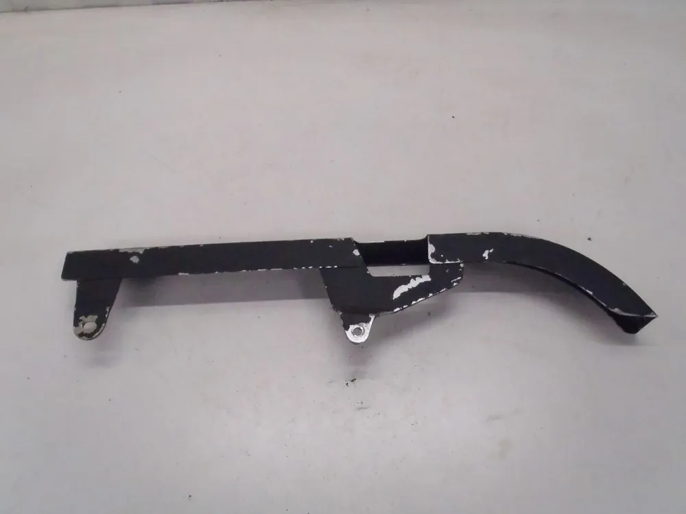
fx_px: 555
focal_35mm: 28
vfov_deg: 49.7
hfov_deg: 63.4
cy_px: 257
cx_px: 343
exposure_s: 1/100
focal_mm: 5
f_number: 3.5
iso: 800
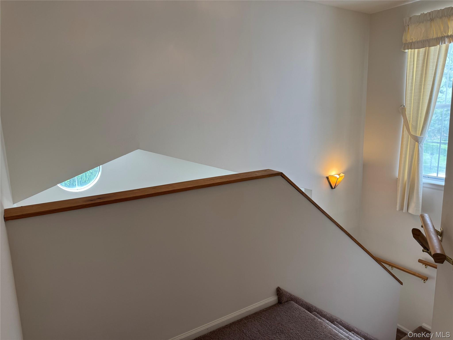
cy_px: 170
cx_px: 226
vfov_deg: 56.8
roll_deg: +1.6
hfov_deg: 71.6
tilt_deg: -11.0
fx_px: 314
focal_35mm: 24
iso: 80
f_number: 1.78
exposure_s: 1/120
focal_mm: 6.76
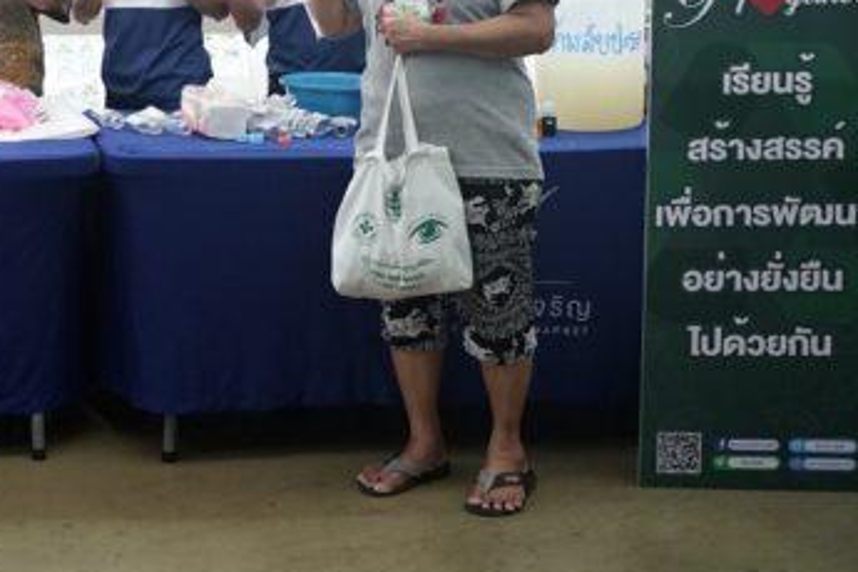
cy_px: -27
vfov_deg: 19.1
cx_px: -77
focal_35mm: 69
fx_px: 1644
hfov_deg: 26.9
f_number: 3.5
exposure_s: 1/500
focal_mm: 31
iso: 2500
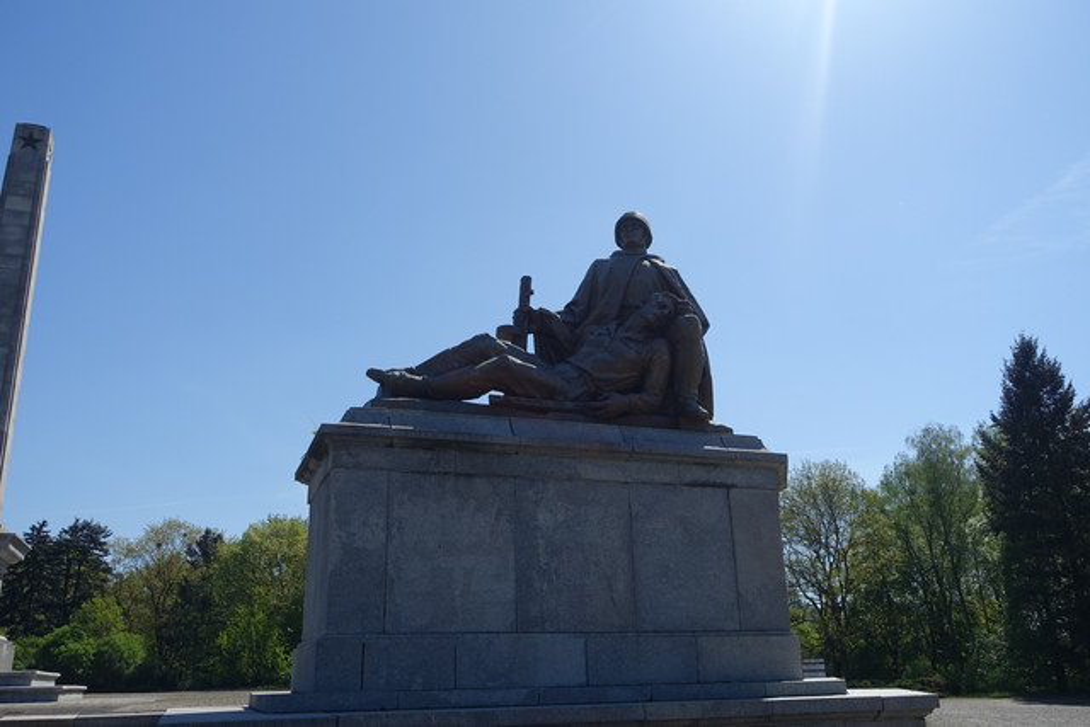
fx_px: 908
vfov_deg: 43.6
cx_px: 545
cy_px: 364
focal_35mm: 30
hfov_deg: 61.9
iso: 125
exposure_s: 1/160
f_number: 4
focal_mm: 11.12
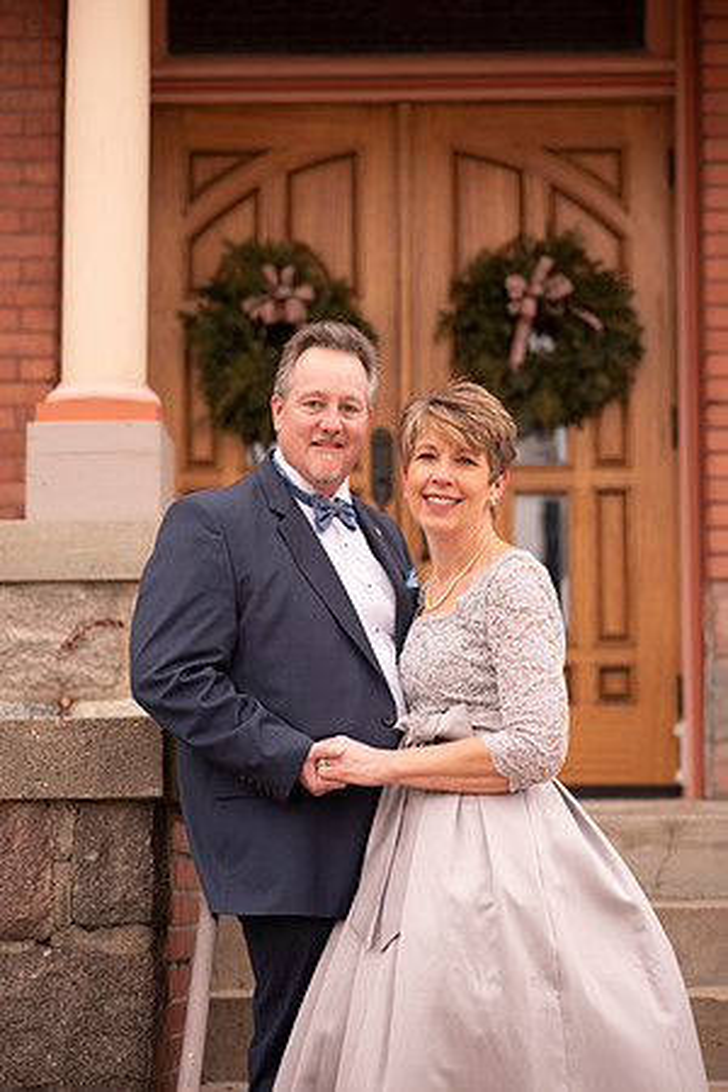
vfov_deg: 23.9
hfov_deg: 16.1
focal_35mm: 85
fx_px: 2578
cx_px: 364
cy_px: 546
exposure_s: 1/125
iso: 100
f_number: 2.5
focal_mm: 85
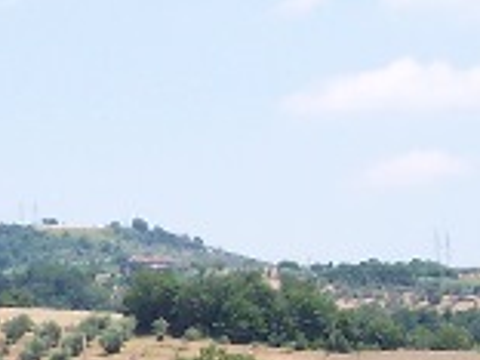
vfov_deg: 7.6
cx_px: -329
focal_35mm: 195
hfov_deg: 9.7
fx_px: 2704
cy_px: 132
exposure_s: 1/500
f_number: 4.8
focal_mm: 8
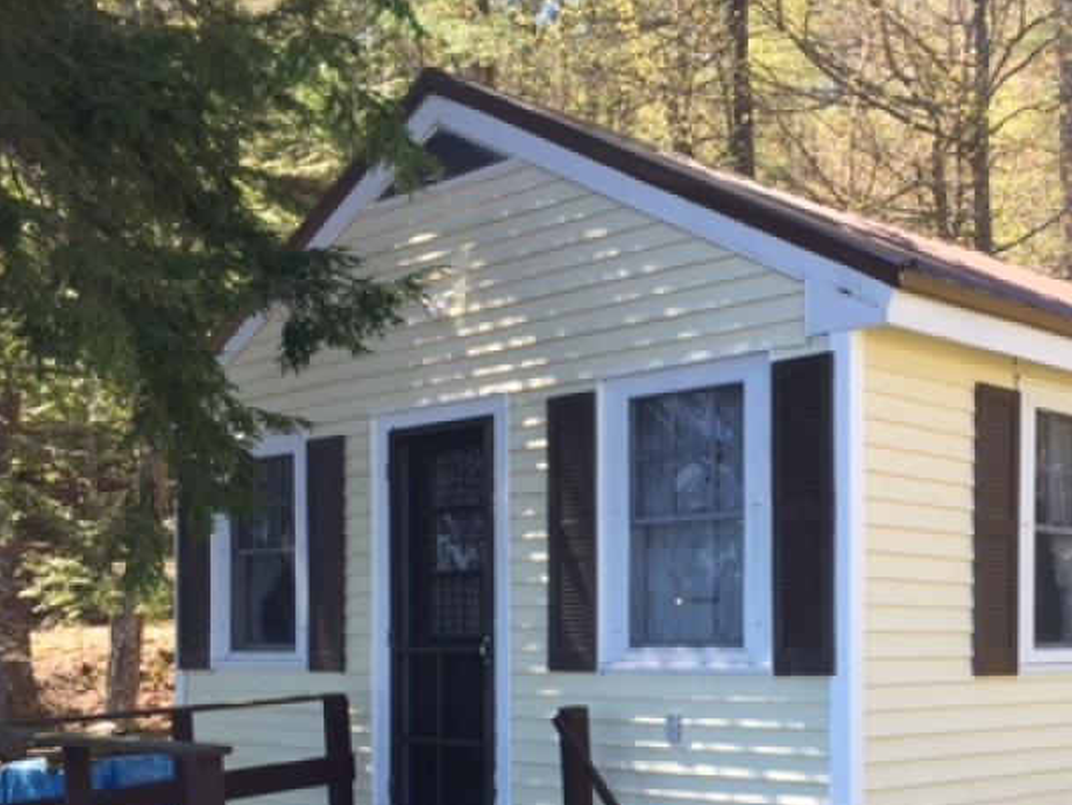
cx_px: 734
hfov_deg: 38.4
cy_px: 648
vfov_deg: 29.0
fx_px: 1518
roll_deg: +0.0
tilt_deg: -0.9
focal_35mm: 49
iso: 32
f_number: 2.2
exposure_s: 1/309
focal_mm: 4.15
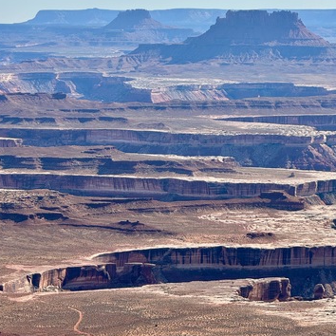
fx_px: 1713
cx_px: 172
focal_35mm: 156
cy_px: 166
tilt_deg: -4.9
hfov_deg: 11.2
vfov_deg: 11.2
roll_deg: -0.7
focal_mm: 15.66
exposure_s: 1/1613
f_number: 2.8
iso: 50
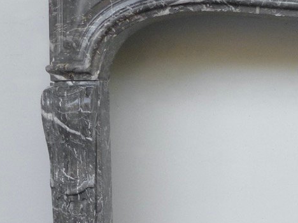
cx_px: 354
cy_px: 182
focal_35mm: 77
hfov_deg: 23.3
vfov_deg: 18.9
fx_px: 663
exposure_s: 1/60
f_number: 3.5
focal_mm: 5.4
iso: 200
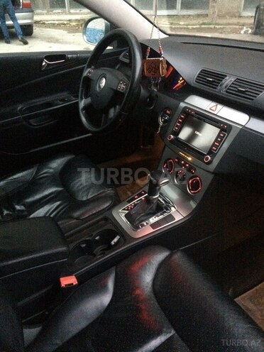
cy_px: 176
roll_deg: +0.2
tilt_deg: -34.3
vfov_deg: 61.7
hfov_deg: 48.2
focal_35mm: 29
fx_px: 295
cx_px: 132
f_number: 2.2
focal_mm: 4.15
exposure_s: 1/17
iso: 1250
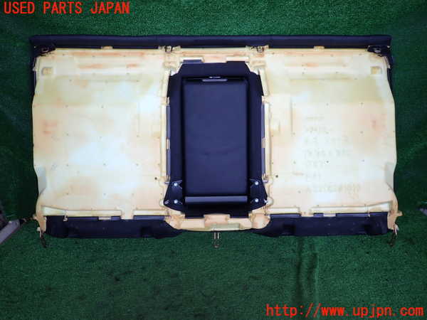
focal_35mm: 25
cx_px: 214
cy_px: 160
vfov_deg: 54.9
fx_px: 308
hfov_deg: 69.4
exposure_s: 1/125
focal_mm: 4.5
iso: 160
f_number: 2
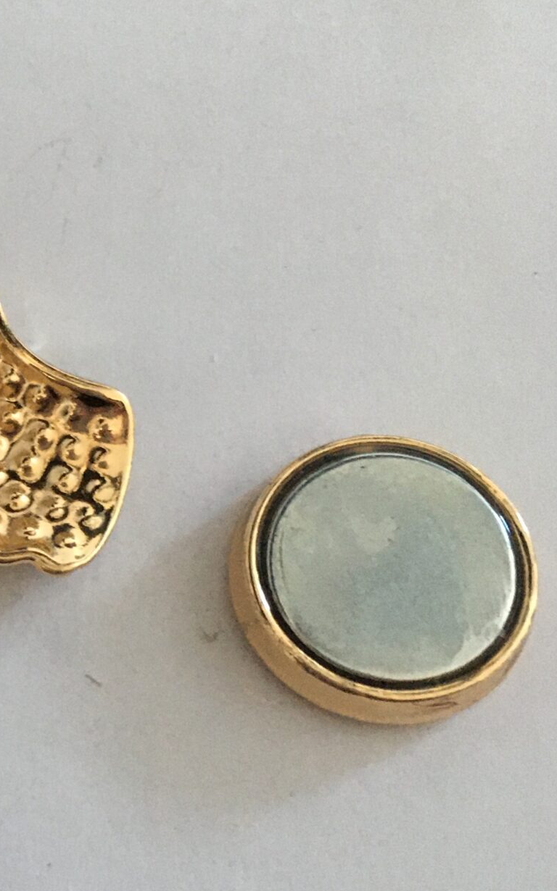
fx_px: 1556
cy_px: 496
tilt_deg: -68.6
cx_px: -112
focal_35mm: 64
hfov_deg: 19.2
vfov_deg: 32.0
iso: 200
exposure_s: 1/25
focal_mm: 4.15
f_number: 2.2
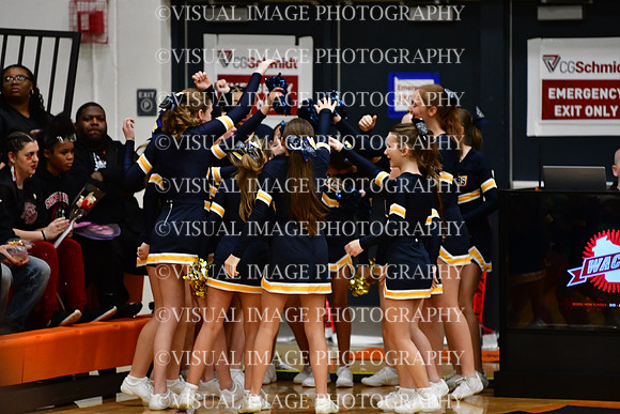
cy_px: 207
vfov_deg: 4.6
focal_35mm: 300
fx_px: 5168
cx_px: 310
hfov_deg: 6.9
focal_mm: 200
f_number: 2.8
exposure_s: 1/800
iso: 4000
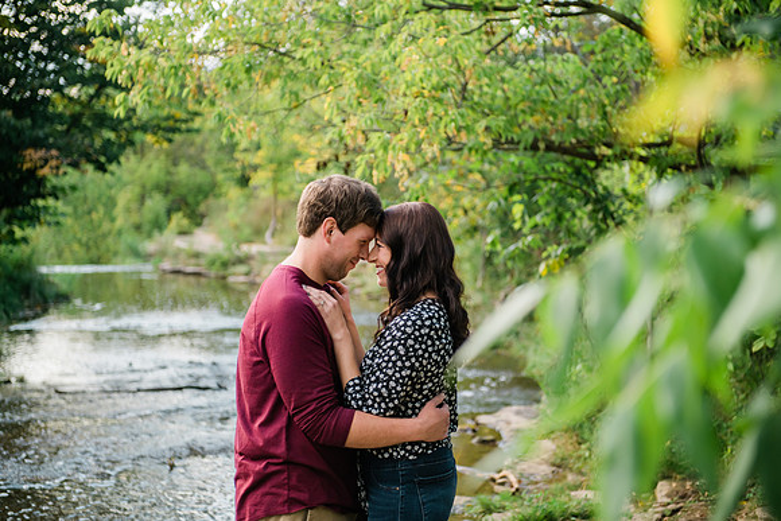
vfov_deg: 19.5
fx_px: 1519
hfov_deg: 28.8
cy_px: 260
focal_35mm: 70
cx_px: 390
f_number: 2.8
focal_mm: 70
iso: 320
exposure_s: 1/500
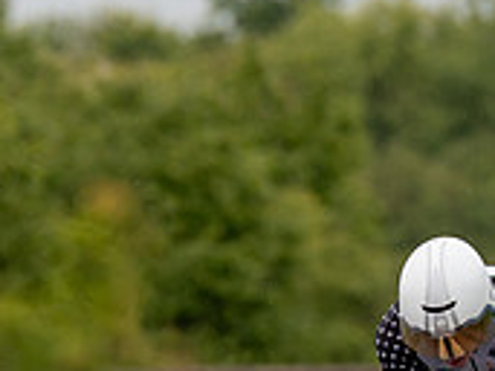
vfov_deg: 1.1
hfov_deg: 1.5
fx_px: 19363
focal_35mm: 1355
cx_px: 519
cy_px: 513
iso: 250
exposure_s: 1/1000
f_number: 3.5
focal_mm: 200
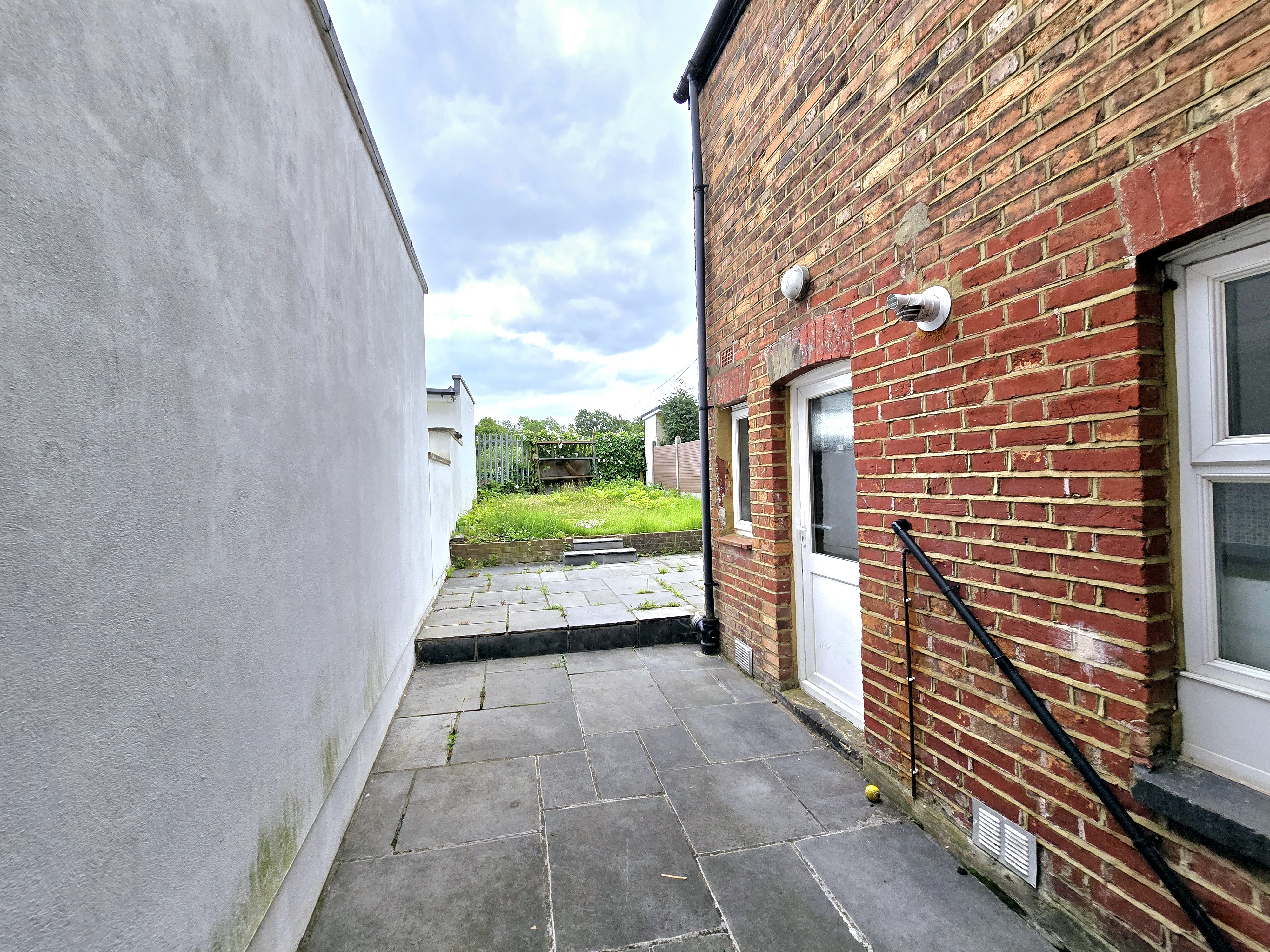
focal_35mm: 13
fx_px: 477
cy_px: 476
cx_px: 635
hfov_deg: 106.2
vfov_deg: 89.9
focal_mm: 2.2
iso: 50
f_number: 2.2
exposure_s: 1/1250
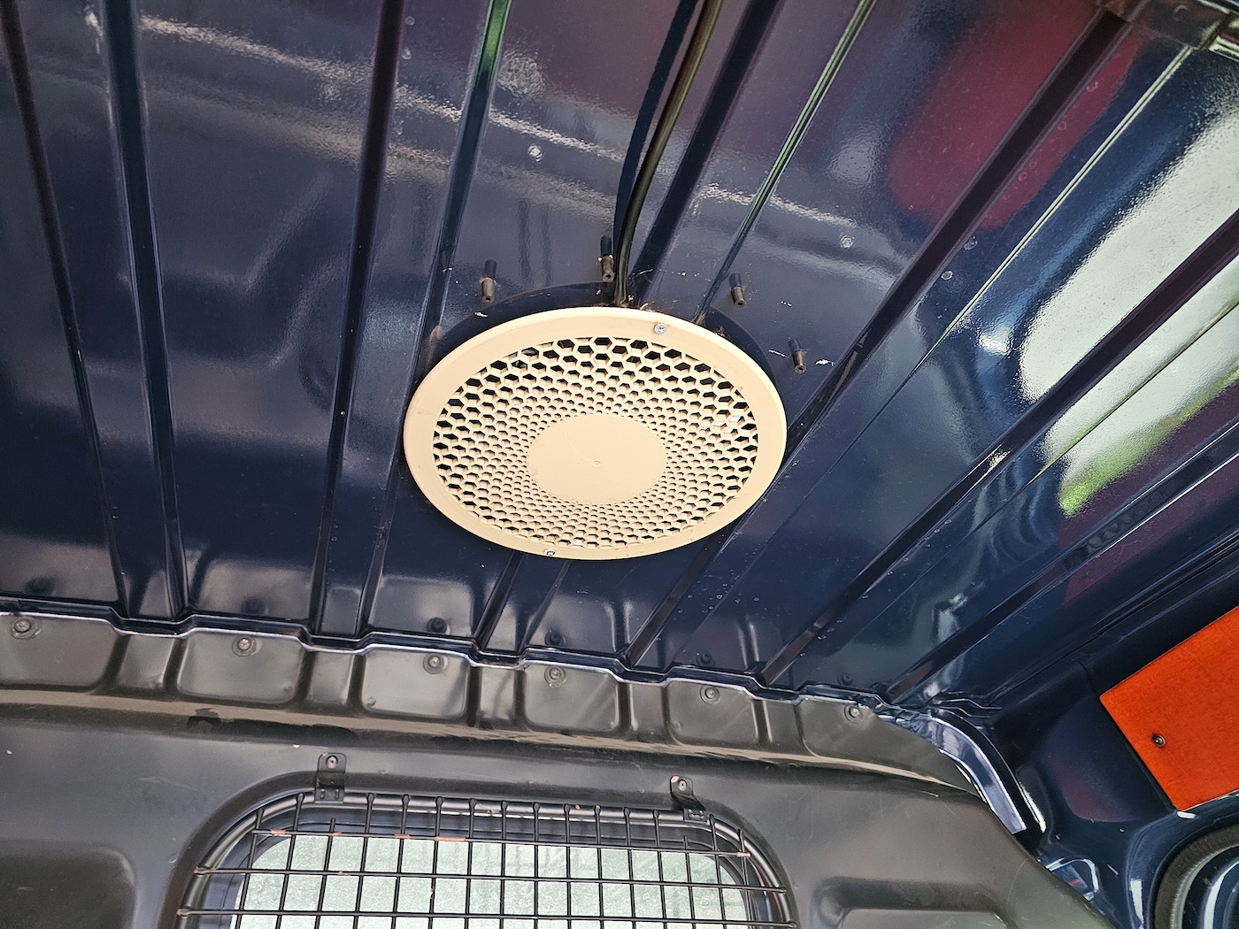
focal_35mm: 23
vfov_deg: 58.9
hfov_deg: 73.9
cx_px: 620
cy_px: 464
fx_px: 823
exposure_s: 1/24
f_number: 1.7
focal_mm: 6.3
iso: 800
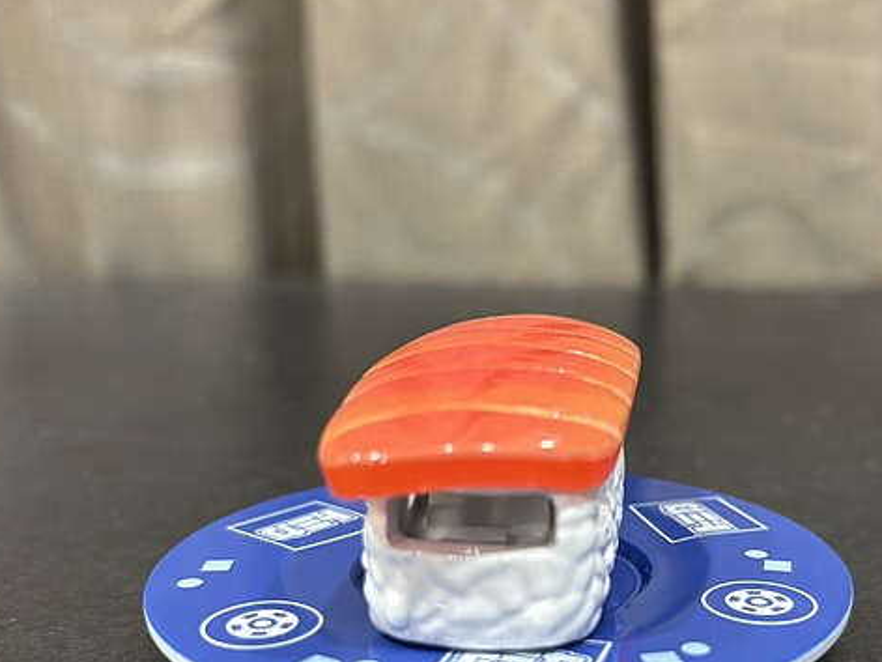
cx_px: 553
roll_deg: +0.1
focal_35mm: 43
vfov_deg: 33.1
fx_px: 1096
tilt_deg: -15.1
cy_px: 480
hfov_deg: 43.5
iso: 400
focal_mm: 5.96
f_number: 1.6
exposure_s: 1/60
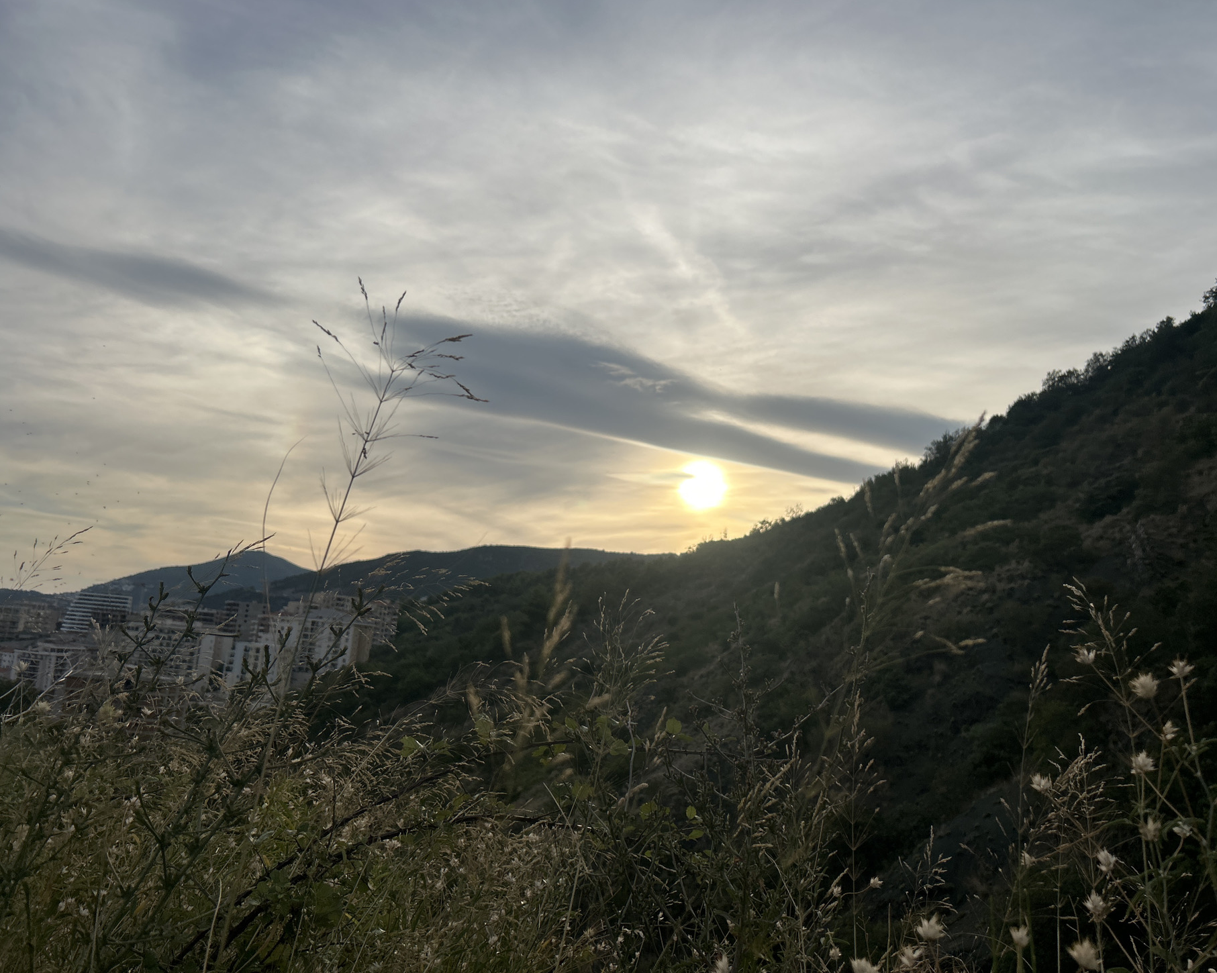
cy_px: 495
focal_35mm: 28
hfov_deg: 62.2
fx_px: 1008
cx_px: 649
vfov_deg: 51.5
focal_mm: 5.7
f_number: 1.5
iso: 50
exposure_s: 1/6211
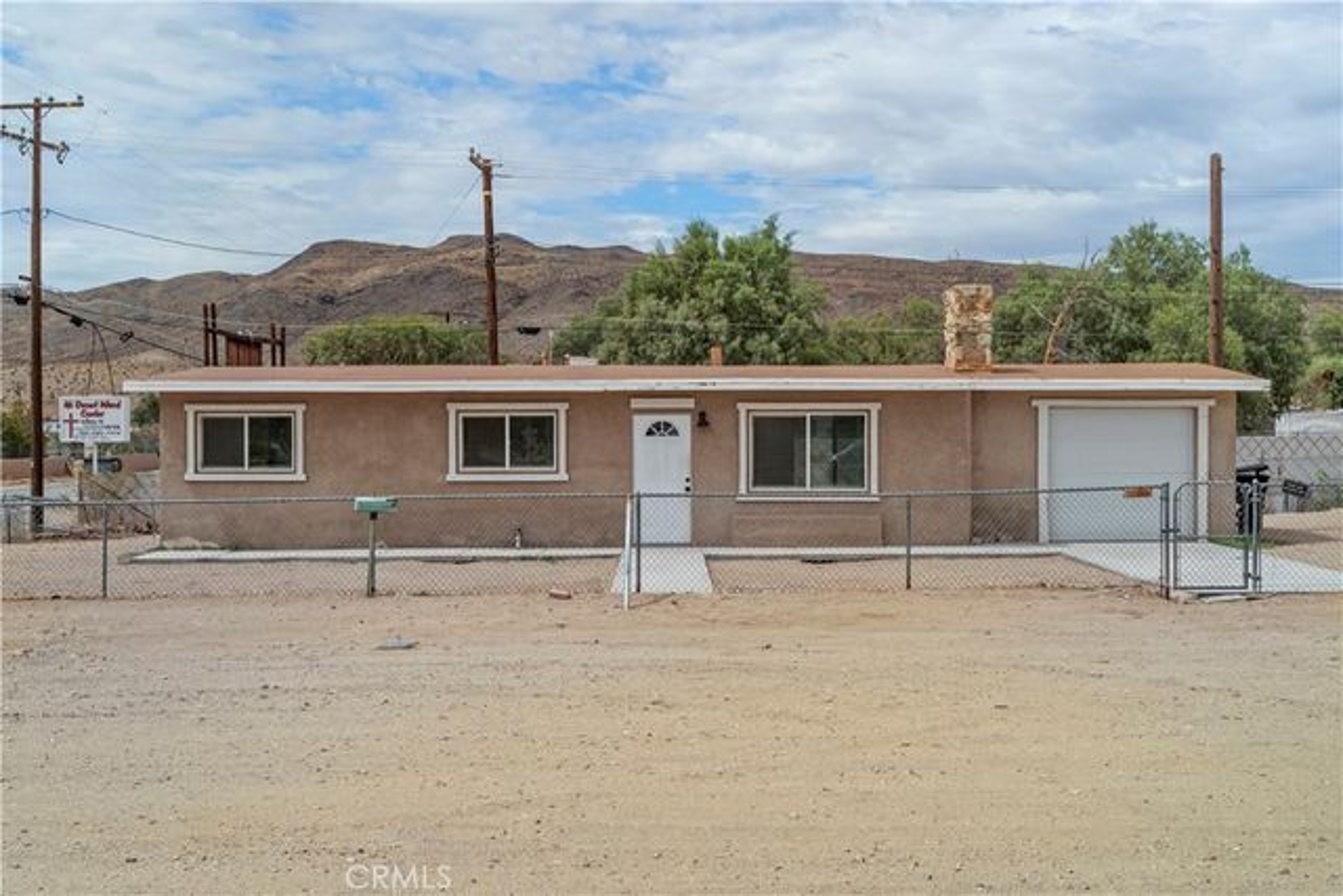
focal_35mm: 42
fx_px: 1567
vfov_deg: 31.9
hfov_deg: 46.4
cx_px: 672
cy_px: 448
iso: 400
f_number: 9
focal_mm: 42
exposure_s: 1/250
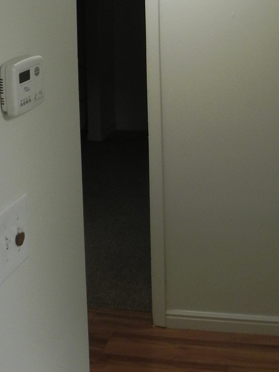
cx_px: 251
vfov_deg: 31.8
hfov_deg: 24.5
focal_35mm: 58
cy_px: 44
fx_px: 624
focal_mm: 4.6
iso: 229
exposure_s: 1/30
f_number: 2.8
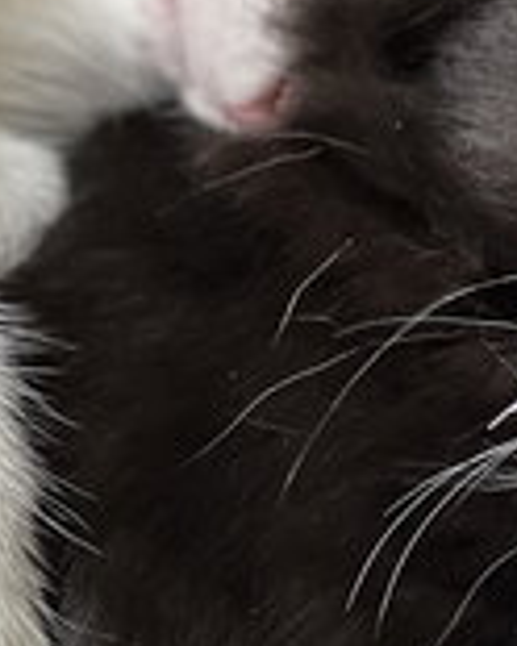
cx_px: 550
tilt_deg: -62.3
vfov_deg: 6.0
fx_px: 6197
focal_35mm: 324
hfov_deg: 4.8
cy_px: 390
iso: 200
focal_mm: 9
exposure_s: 1/40
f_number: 2.8
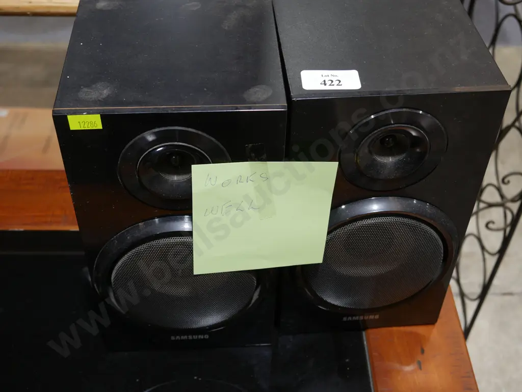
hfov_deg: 41.2
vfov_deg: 31.5
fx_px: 694
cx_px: 261
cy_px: 196
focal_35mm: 46
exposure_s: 1/60
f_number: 5.1
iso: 500
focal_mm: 23
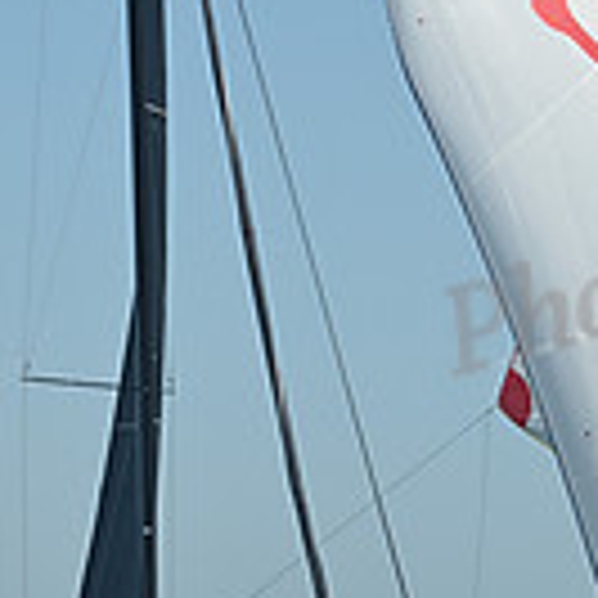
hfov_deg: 4.8
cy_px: 90
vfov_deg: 4.8
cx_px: 214
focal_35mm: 362
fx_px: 7075
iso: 320
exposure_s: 1/1000
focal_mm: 98
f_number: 8
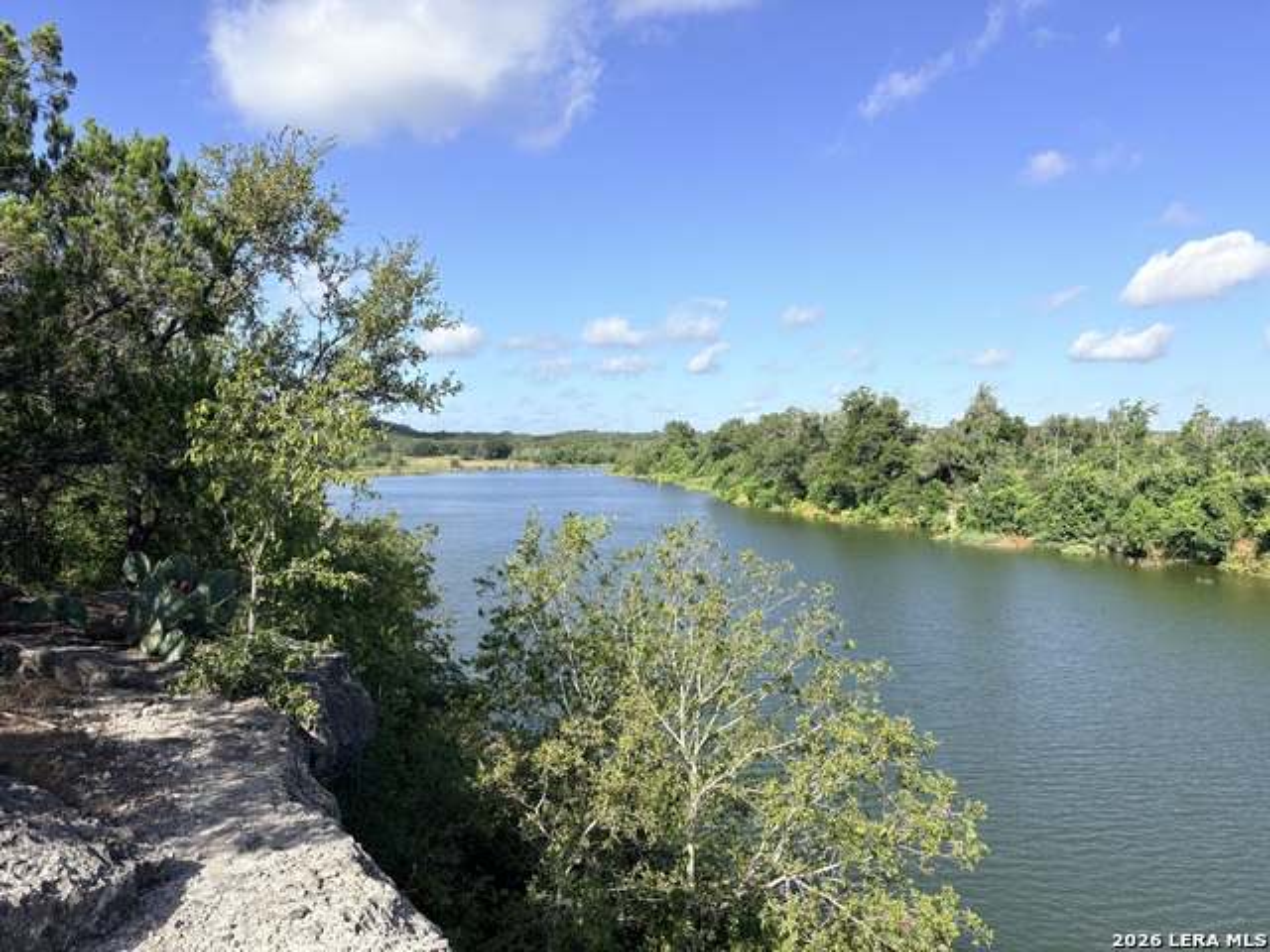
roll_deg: +2.5
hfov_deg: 67.3
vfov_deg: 53.1
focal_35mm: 26
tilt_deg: -2.7
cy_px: 476
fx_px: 954
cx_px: 635
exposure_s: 1/3125
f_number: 1.6
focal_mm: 5.96
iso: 50
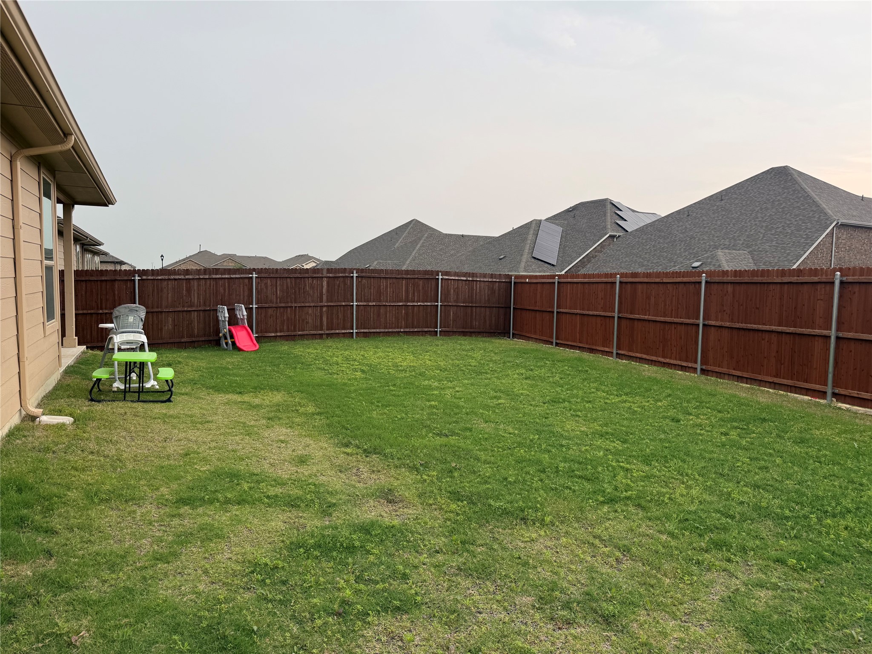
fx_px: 605
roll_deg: -0.8
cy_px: 327
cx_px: 436
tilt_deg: -4.6
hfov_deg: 71.6
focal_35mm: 24
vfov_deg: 56.8
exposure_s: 1/435
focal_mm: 6.76
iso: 80
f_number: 1.78
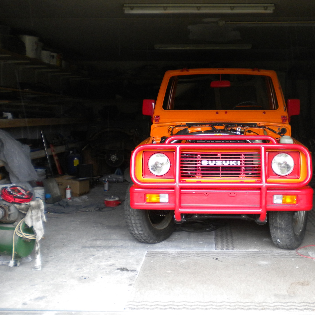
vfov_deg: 40.0
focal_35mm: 42
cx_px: 198
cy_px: 159
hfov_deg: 39.7
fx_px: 432
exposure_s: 1/58
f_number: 3.1
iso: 225
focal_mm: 6.3
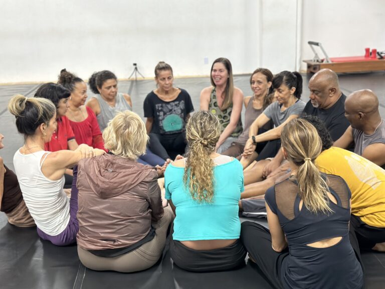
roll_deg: +2.2
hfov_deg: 39.7
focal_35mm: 48
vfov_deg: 30.3
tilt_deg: -13.4
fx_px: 534
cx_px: 192
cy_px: 144
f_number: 1.78
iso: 250
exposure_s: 1/40
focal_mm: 6.86
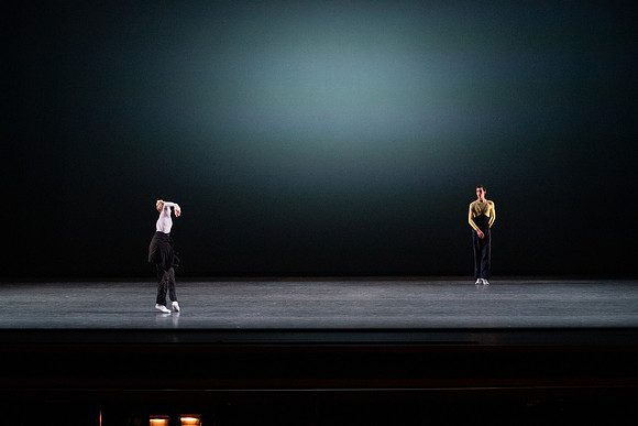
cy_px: 213
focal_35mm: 92
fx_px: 1631
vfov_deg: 14.9
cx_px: 319
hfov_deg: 22.1
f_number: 6.3
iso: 12800
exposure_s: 1/500
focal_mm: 92
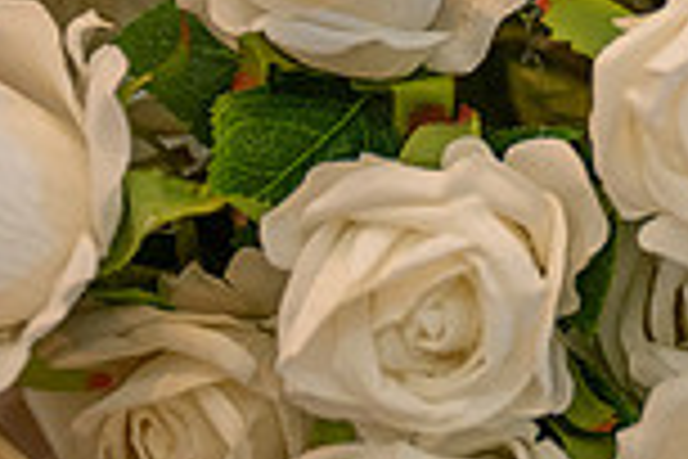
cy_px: 34
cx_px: 1228
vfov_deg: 6.5
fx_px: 4051
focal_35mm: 212
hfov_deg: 9.3
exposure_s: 1/80
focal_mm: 56
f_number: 3.2
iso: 800
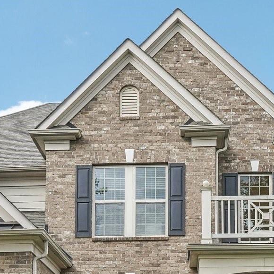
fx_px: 484
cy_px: 266
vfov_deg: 29.8
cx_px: 117
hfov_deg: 31.6
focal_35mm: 54
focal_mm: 18
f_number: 8
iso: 400
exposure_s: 1/100
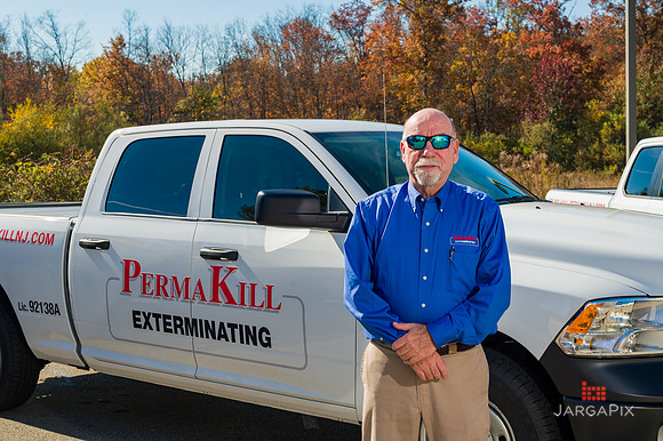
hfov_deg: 39.3
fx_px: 929
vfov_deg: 26.7
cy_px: 210
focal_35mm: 50
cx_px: 333
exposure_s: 1/200
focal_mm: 48
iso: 100
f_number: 11
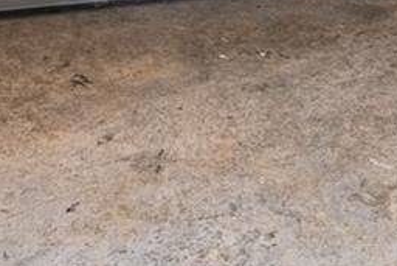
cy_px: -429
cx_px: 392
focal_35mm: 100
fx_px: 1103
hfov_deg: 19.8
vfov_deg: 10.9
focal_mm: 16
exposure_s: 1/200
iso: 160
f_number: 6.3
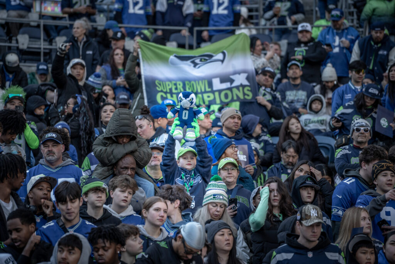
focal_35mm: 200
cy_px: 132
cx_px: 198
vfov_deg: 6.9
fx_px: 2195
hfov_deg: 10.3
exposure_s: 1/250
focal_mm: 200
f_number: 4
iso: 500
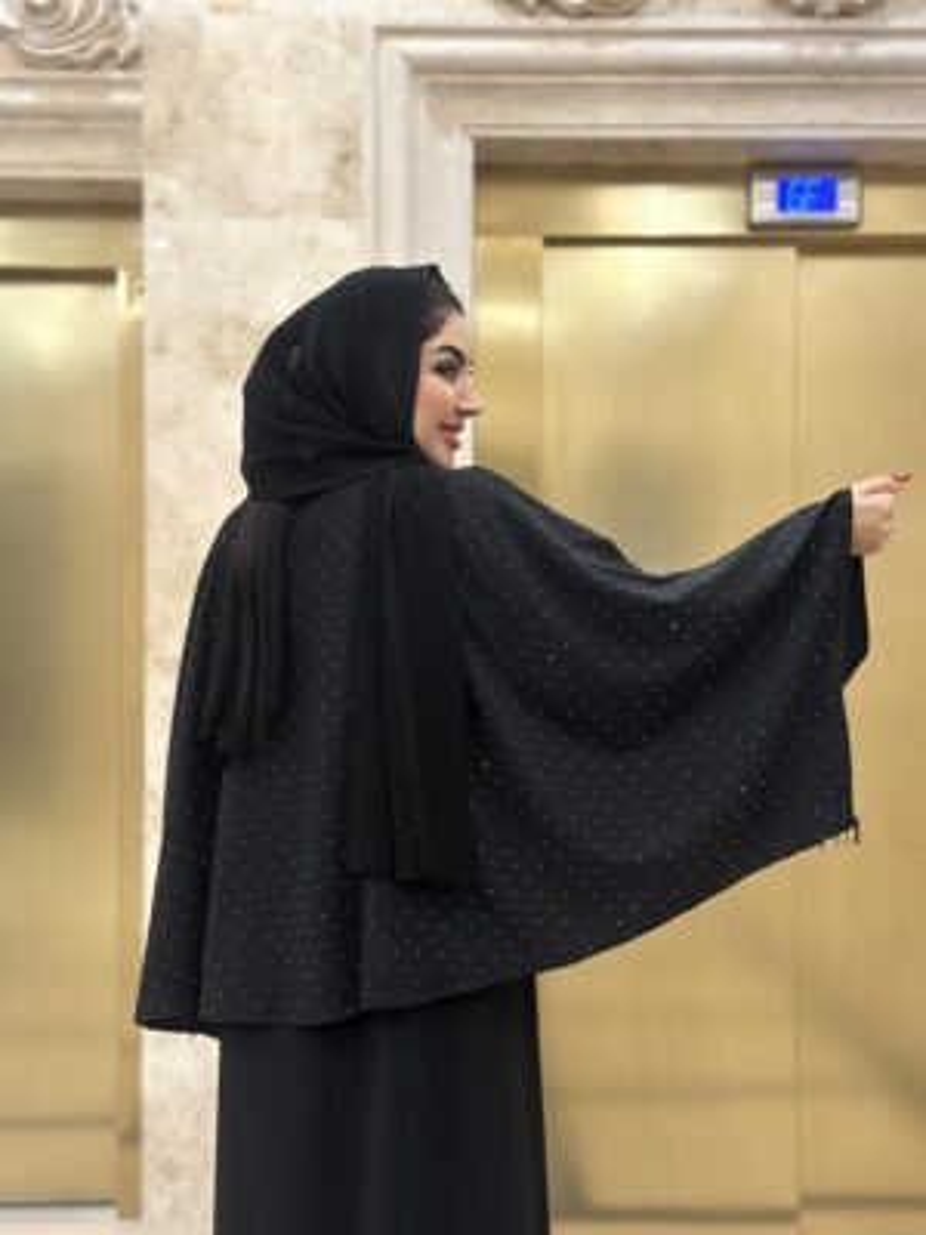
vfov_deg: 39.7
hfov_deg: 30.3
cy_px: 618
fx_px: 1712
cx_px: 463
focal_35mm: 48
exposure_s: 1/50
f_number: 1.78
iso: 160
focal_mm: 6.86
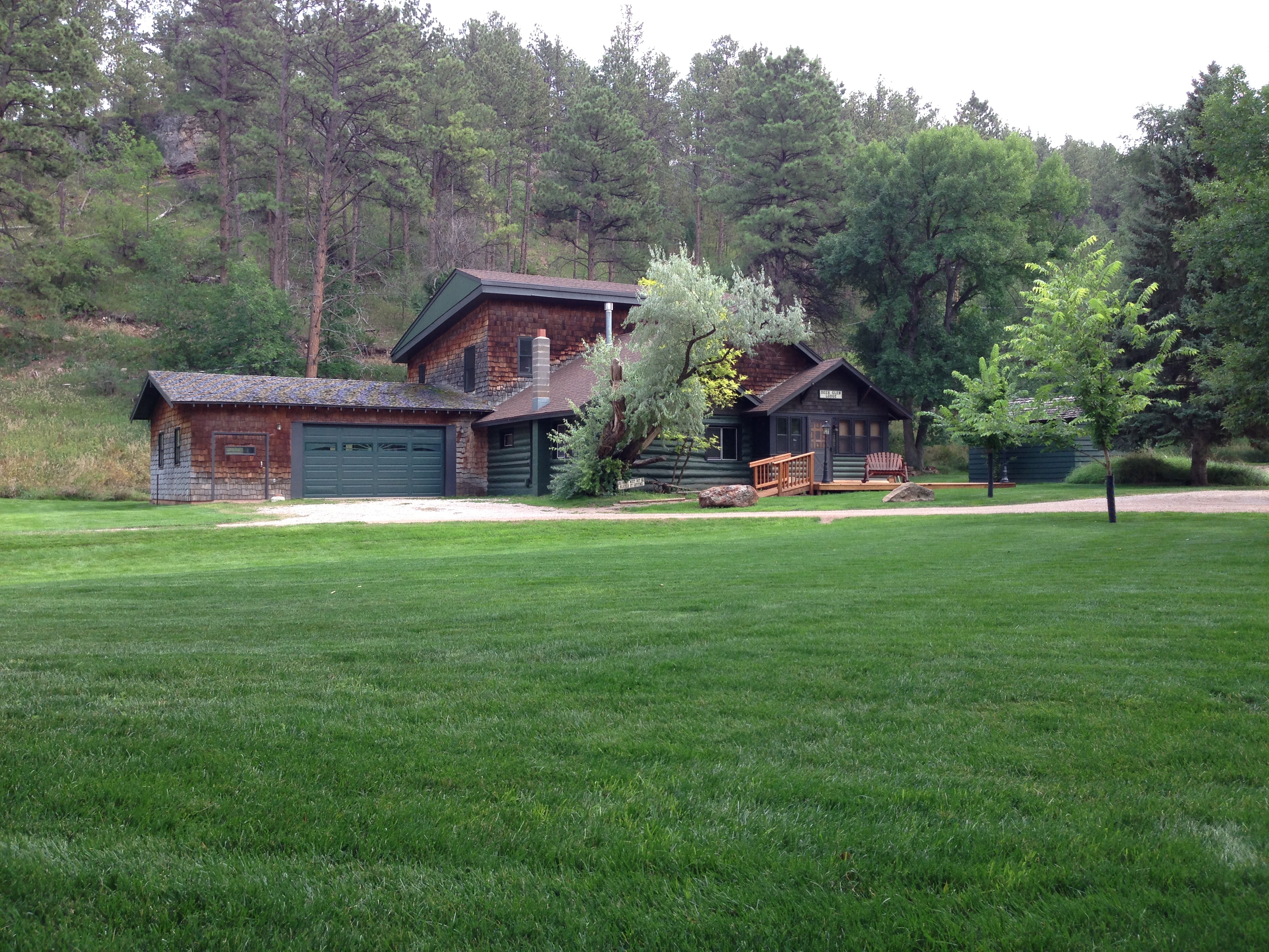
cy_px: 476
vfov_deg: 42.9
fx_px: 1210
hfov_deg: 55.4
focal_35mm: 33
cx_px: 634
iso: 50
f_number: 2.4
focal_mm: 4.13
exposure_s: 1/288
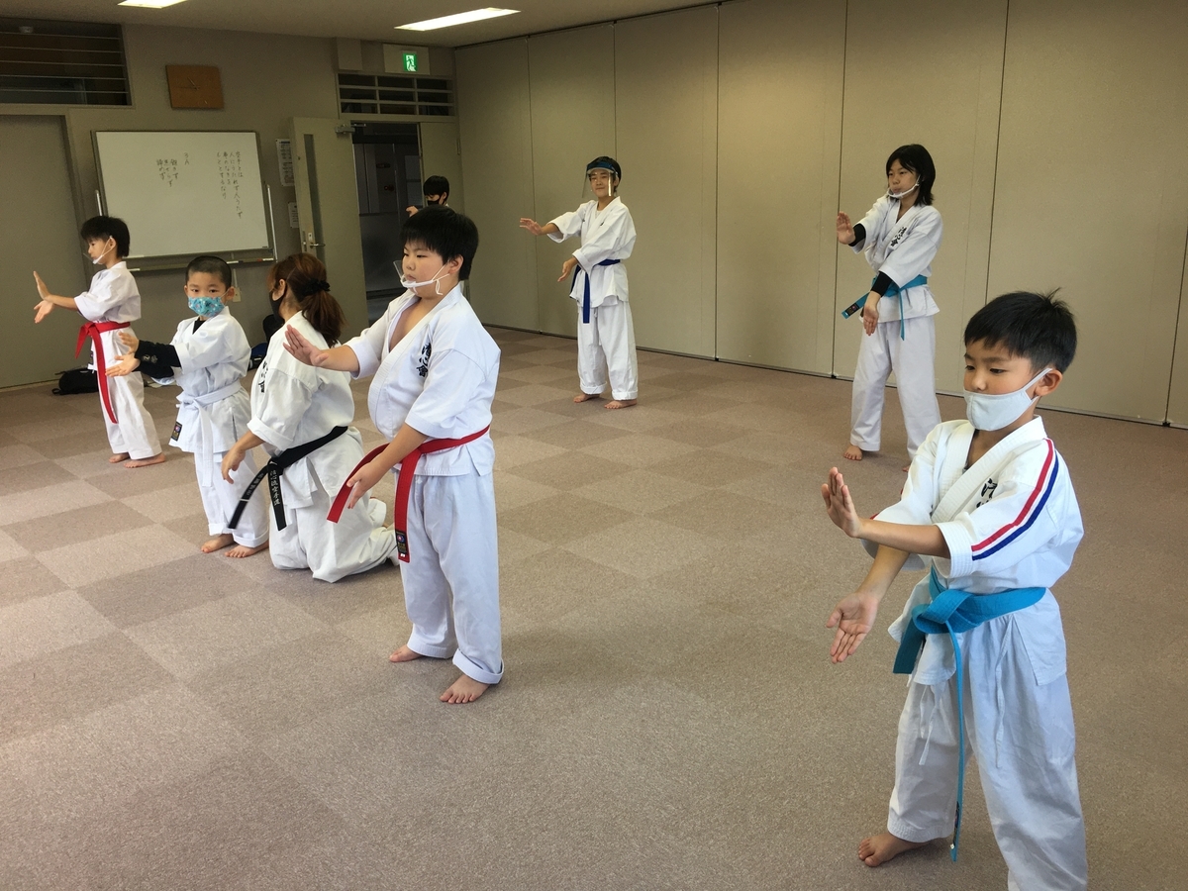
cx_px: 594
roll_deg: +1.8
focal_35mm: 29
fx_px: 995
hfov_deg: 61.7
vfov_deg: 48.2
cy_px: 446
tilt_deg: -15.0
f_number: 2.2
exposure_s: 1/120
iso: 40
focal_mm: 4.15
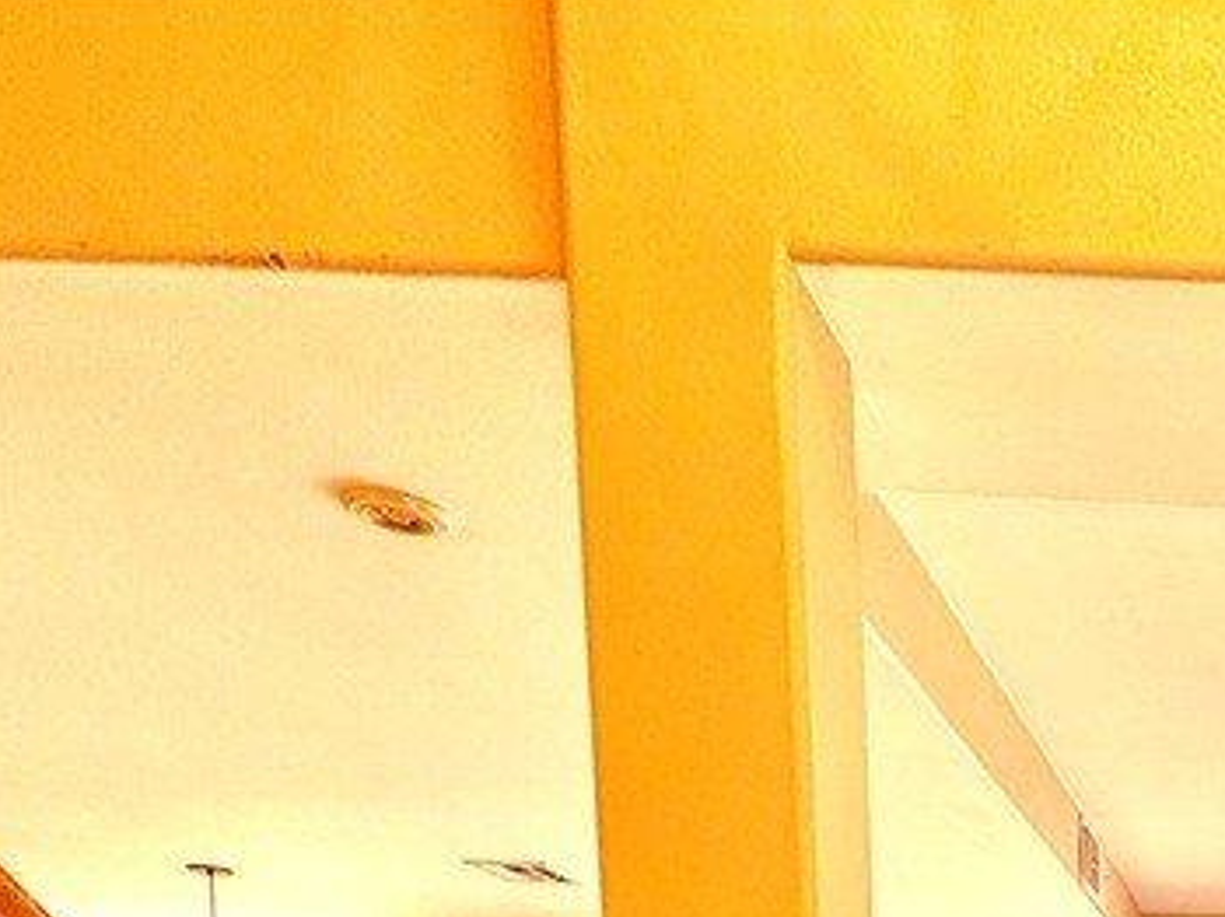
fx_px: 1450
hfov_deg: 36.2
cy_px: 1326
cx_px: 1449
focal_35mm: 41
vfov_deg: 26.7
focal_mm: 2.22
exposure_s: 1/132
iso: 64
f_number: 2.2
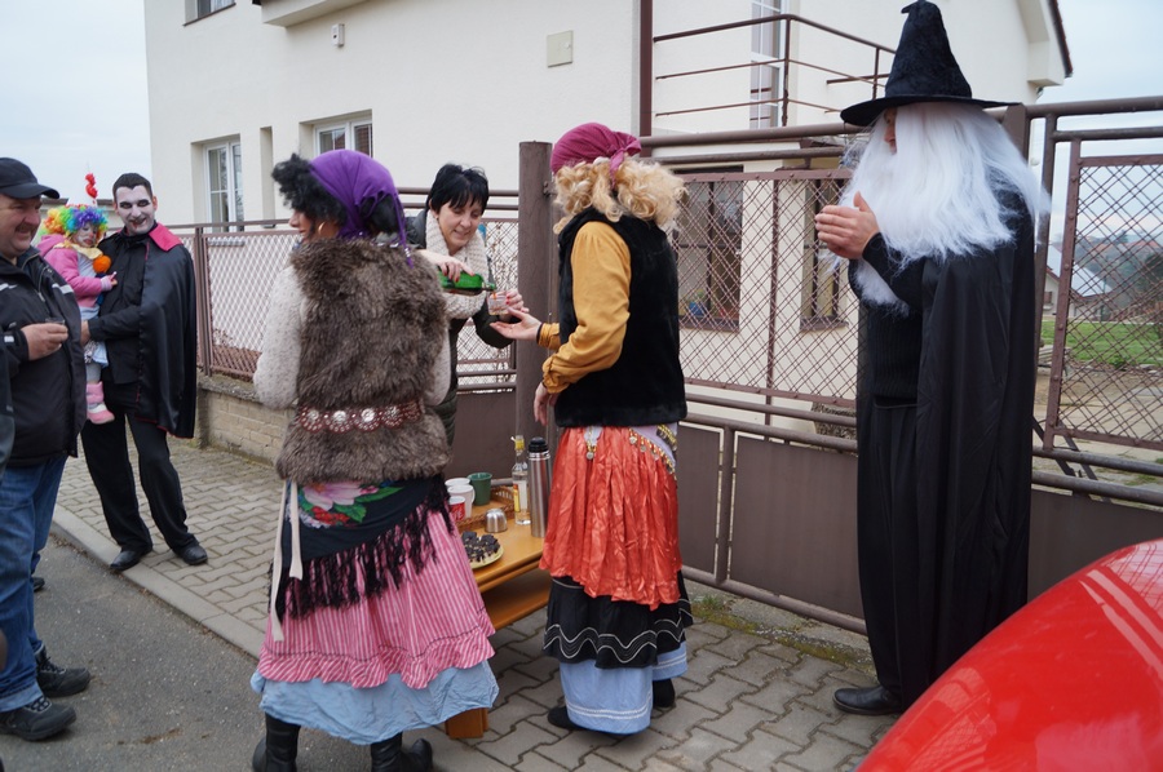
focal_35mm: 27
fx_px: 871
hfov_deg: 67.4
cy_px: 386
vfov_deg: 47.8
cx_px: 582
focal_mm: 18
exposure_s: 1/60
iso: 100
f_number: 4
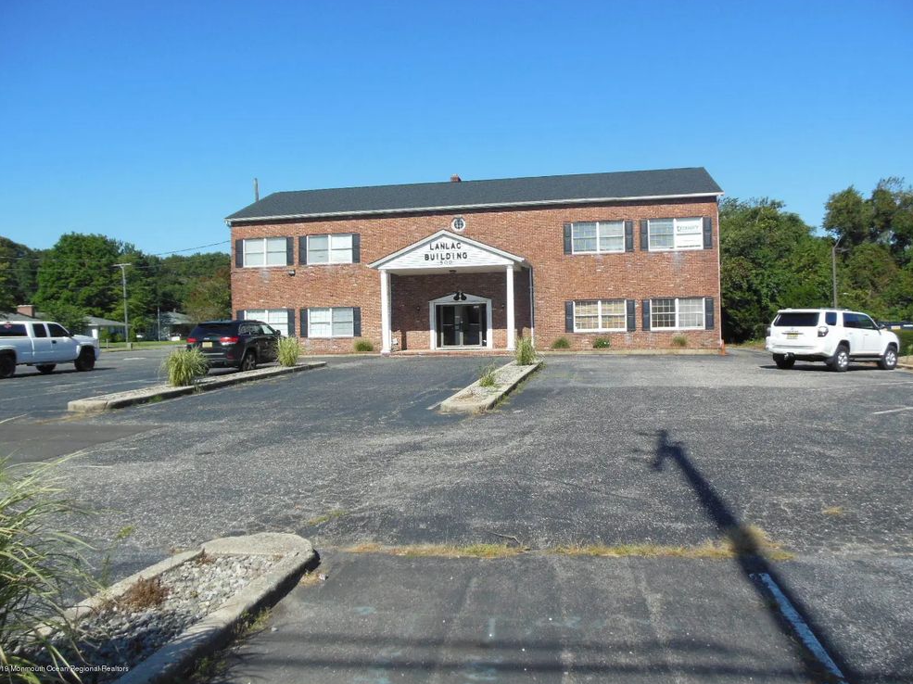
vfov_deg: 53.0
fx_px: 686
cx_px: 458
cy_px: 336
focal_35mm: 26
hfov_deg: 67.3
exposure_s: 1/1500
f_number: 3.2
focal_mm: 4.5
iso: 125
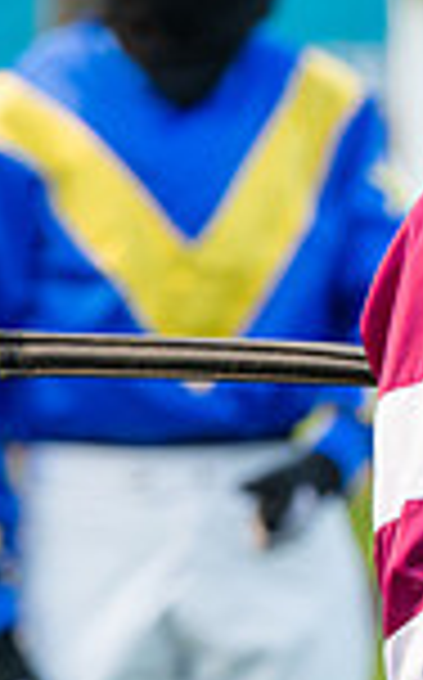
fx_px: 11228
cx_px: 1112
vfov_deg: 3.5
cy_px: 286
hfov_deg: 2.1
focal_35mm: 607
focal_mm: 155
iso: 640
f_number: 5
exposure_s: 1/500
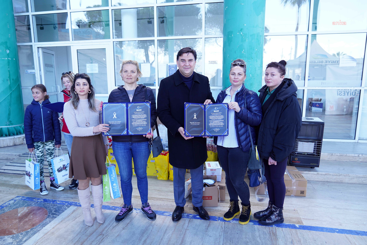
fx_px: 245
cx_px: 184
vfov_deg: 53.1
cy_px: 122
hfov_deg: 73.7
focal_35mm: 24
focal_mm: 24
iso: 200
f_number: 2.8
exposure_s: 1/100
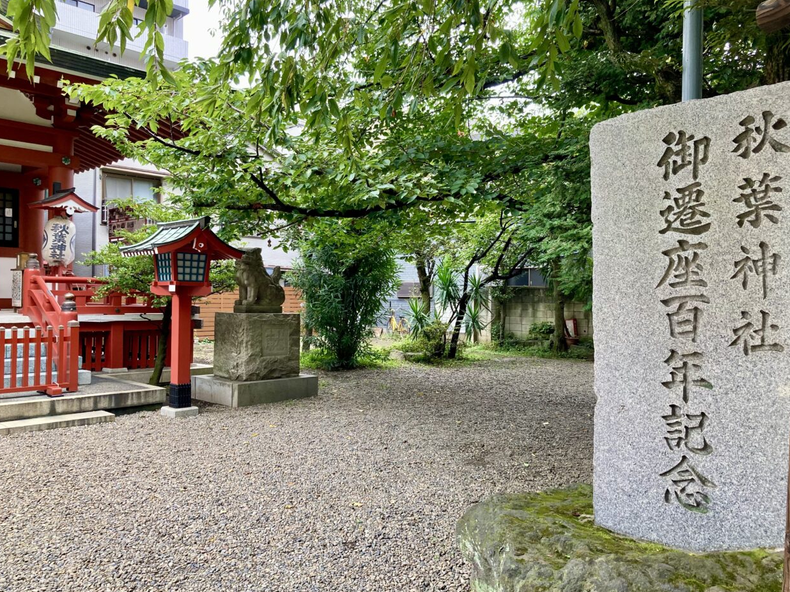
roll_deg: -0.9
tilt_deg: +2.3
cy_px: 298
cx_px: 403
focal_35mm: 29
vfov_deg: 48.2
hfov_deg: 61.7
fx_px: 662
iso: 50
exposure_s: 1/121
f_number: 1.8
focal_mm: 3.99
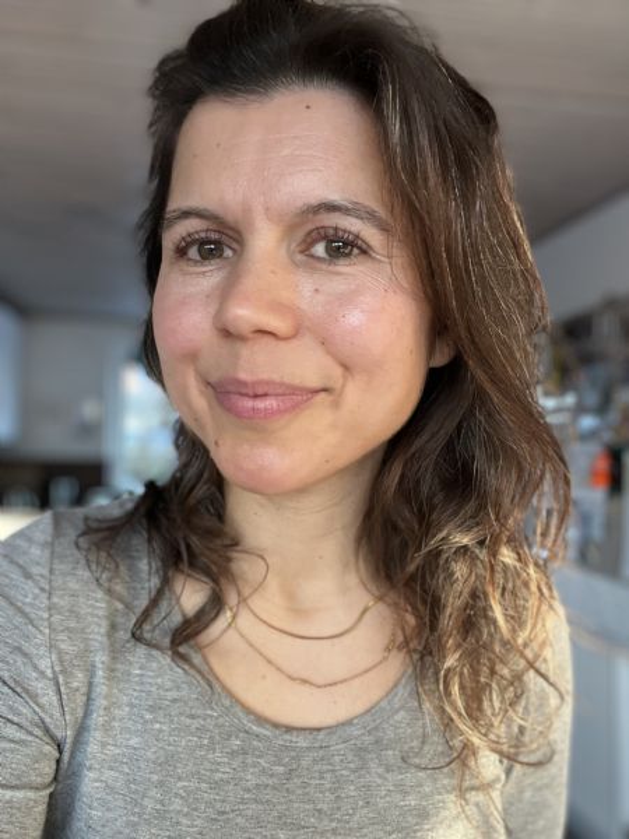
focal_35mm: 30
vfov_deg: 60.0
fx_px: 727
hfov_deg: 46.8
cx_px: 314
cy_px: 420
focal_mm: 2.71
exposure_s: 1/60
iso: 160
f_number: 2.2
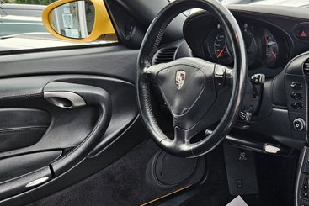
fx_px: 429
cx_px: 274
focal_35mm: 50
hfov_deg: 37.2
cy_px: 174
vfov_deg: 26.4
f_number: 1.8
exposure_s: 1/180
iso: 50
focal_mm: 5.4
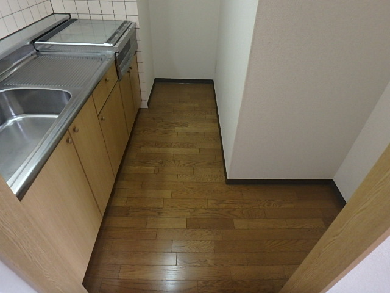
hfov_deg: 79.0
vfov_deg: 63.4
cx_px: 195
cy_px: 146
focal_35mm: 21
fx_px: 237
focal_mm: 3.7
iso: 500
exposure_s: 1/30
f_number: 3.5
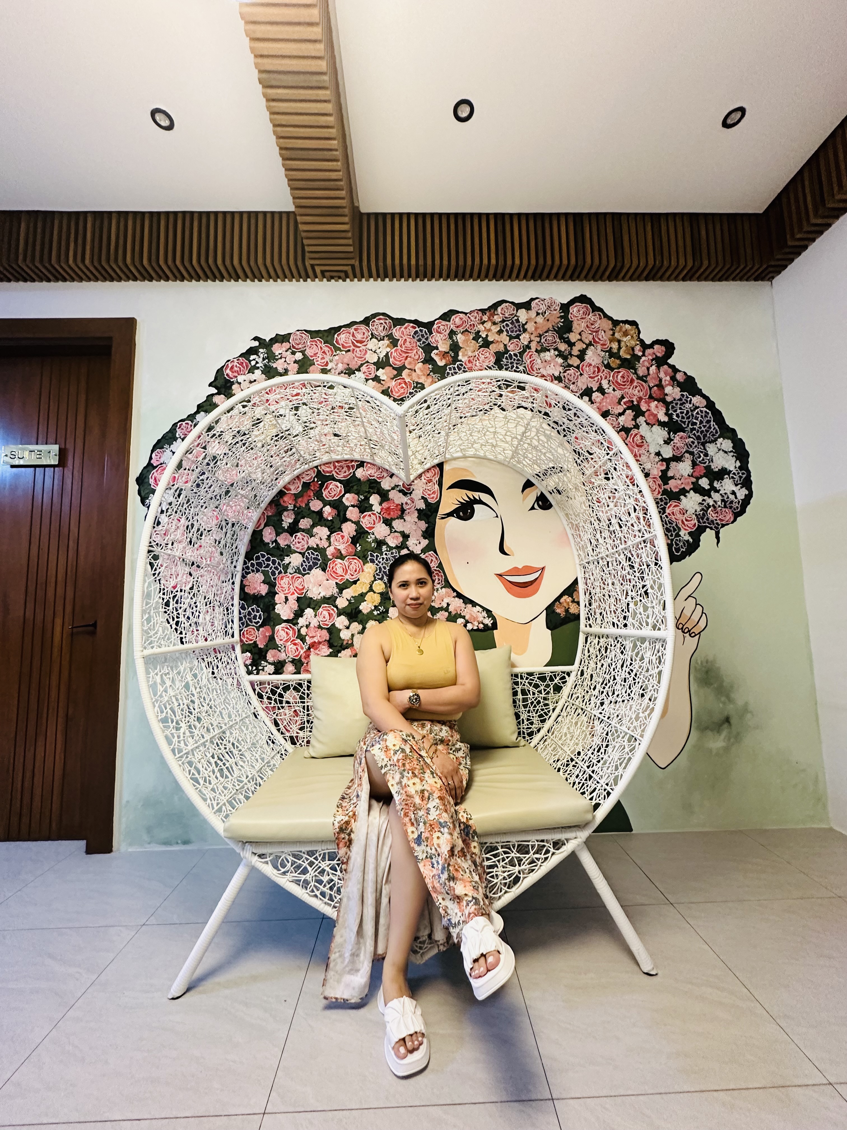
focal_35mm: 14
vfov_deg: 102.1
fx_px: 457
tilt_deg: +7.1
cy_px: 565
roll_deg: +0.7
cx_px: 424
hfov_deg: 85.7
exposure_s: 1/60
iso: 400
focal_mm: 2.22
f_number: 2.2
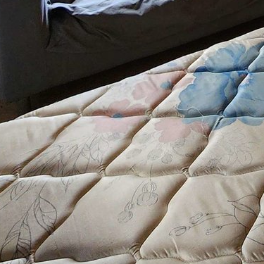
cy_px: -150
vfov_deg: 24.9
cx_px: 407
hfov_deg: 25.2
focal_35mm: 49
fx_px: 423
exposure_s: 1/60
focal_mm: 2.2
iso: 200
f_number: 2.2
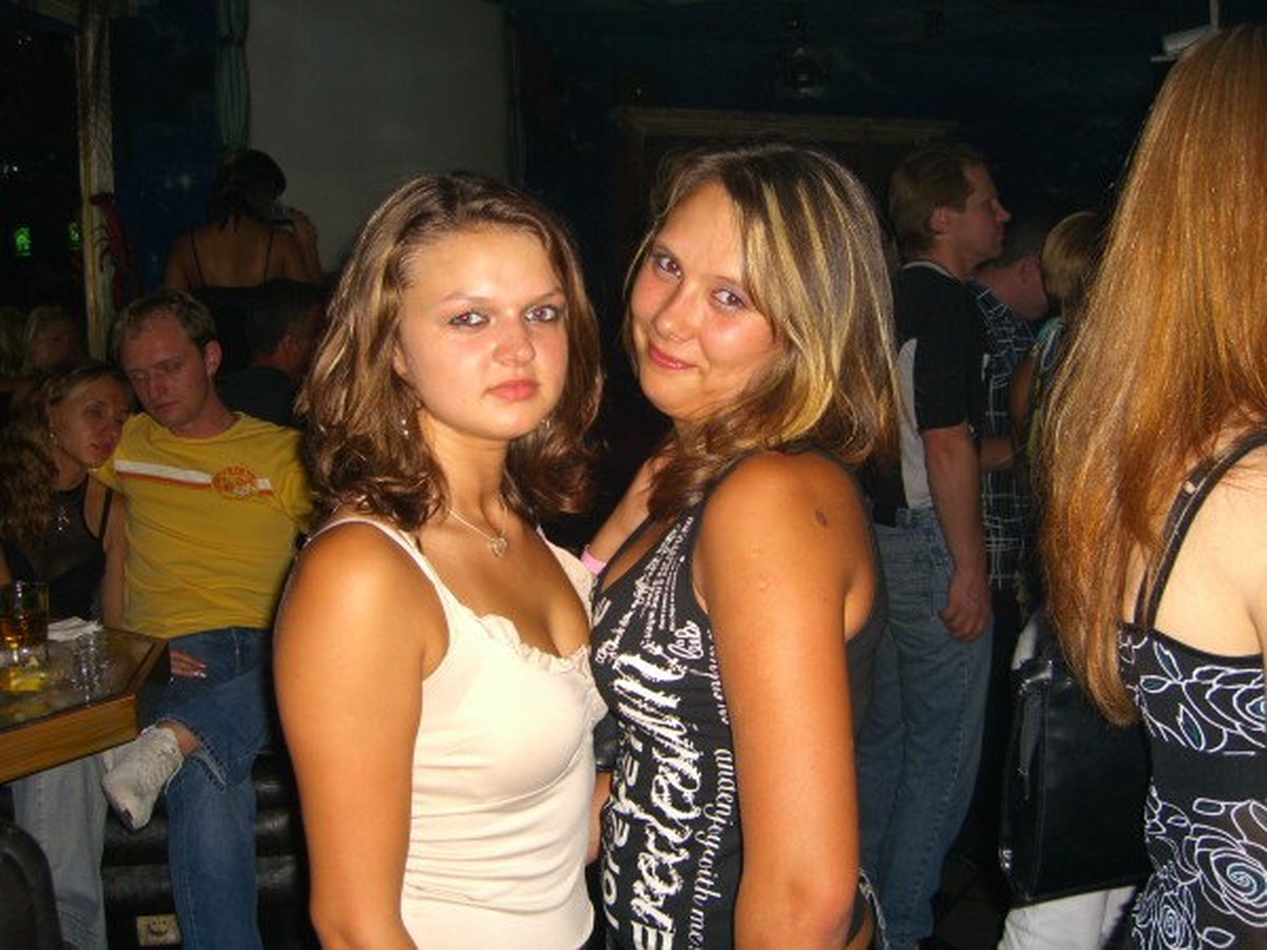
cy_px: 475
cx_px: 634
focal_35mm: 38
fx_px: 1391
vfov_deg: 37.7
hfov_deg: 49.0
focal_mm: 7.9
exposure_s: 1/60
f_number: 2.8
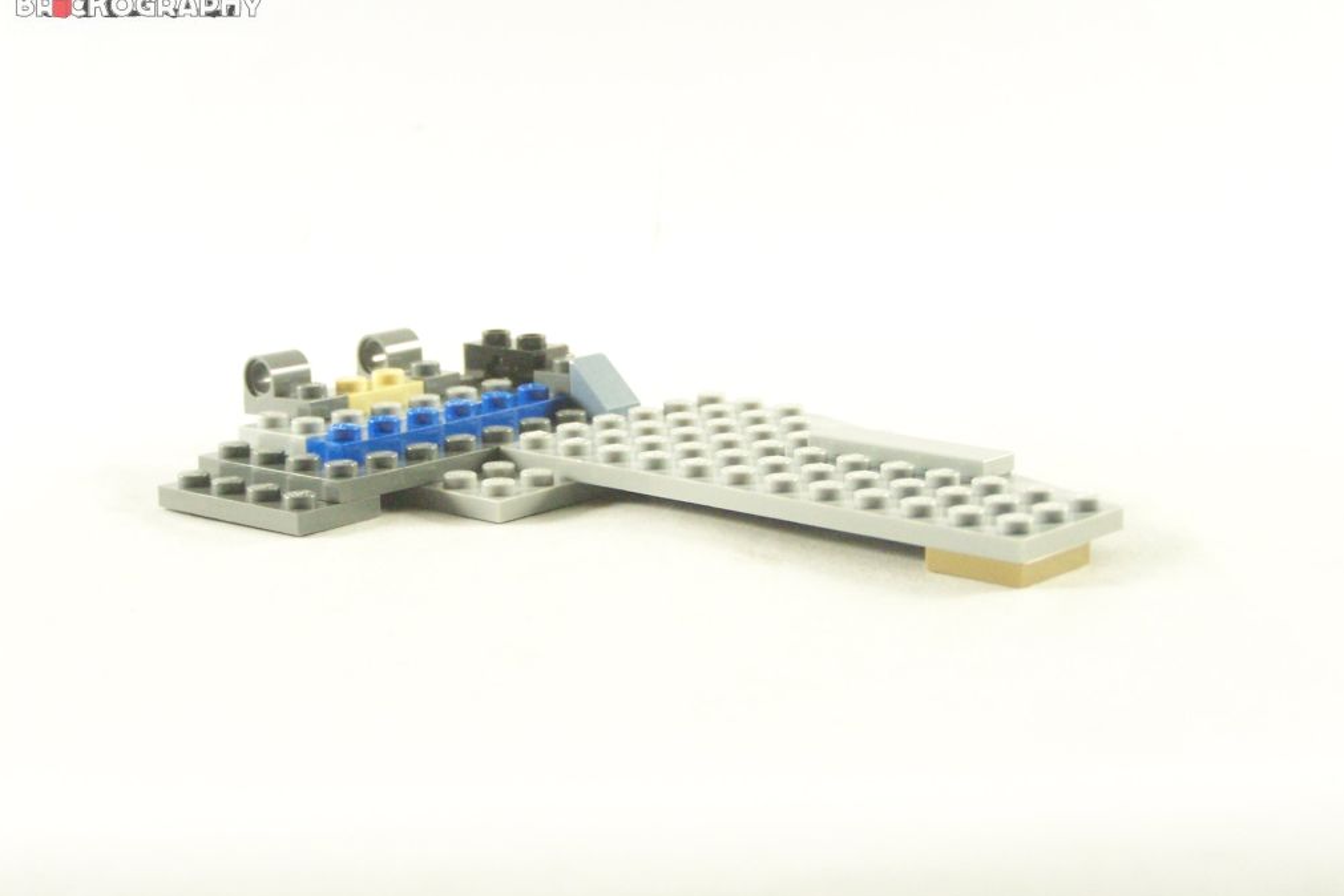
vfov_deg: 17.3
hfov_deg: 25.7
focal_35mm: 79
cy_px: 445
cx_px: 673
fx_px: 2949
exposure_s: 1/60
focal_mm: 12.4
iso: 400
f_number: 3.2
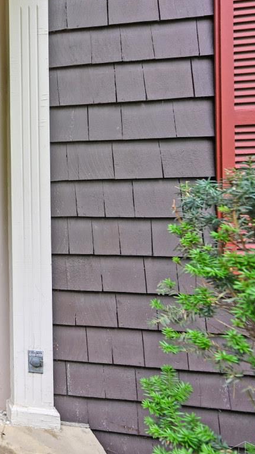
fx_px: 349
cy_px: 190
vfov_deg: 65.6
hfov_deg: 25.3
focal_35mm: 29
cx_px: -160
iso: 360
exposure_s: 1/250
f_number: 4
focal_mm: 14
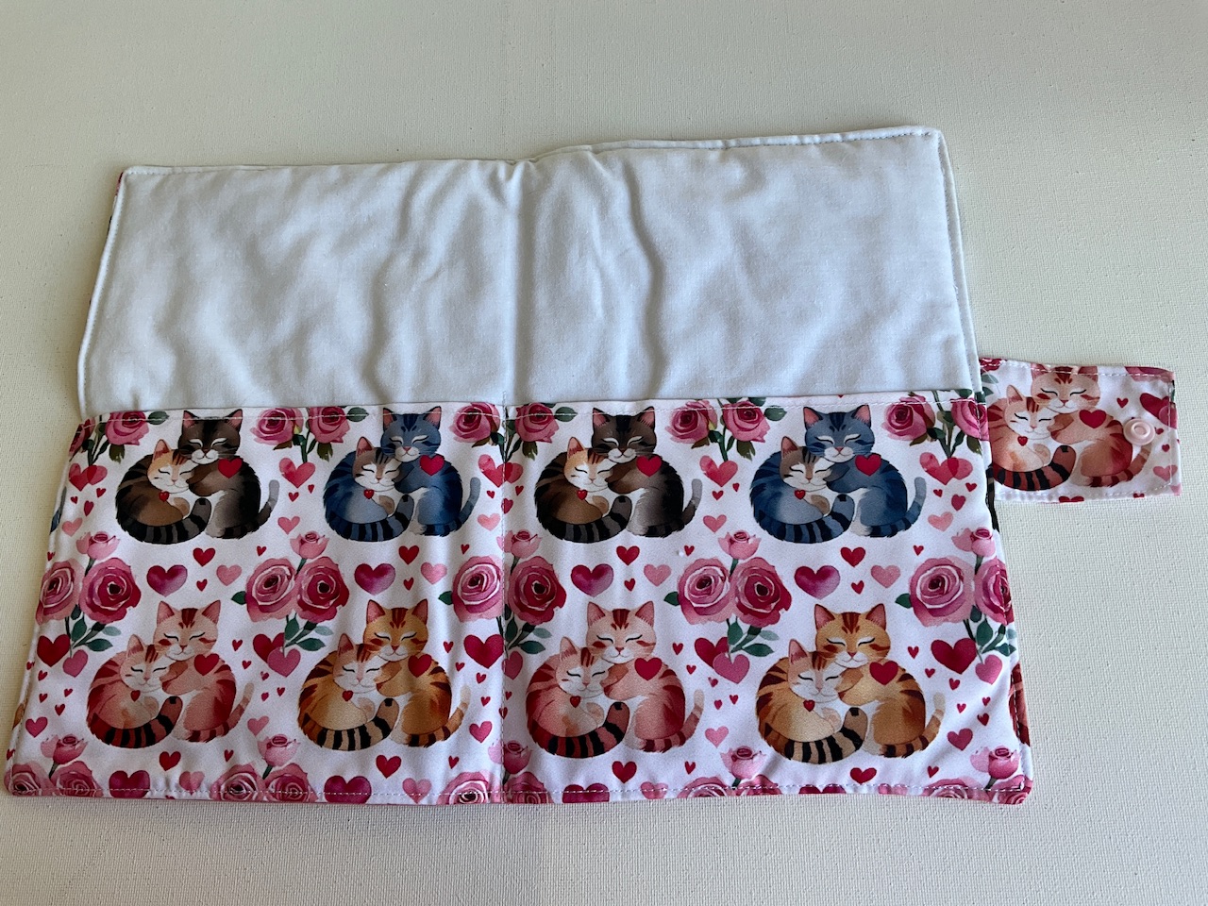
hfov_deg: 61.7
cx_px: 604
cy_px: 453
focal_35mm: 29
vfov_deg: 48.2
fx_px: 1012
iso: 16
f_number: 1.8
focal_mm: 3
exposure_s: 1/100
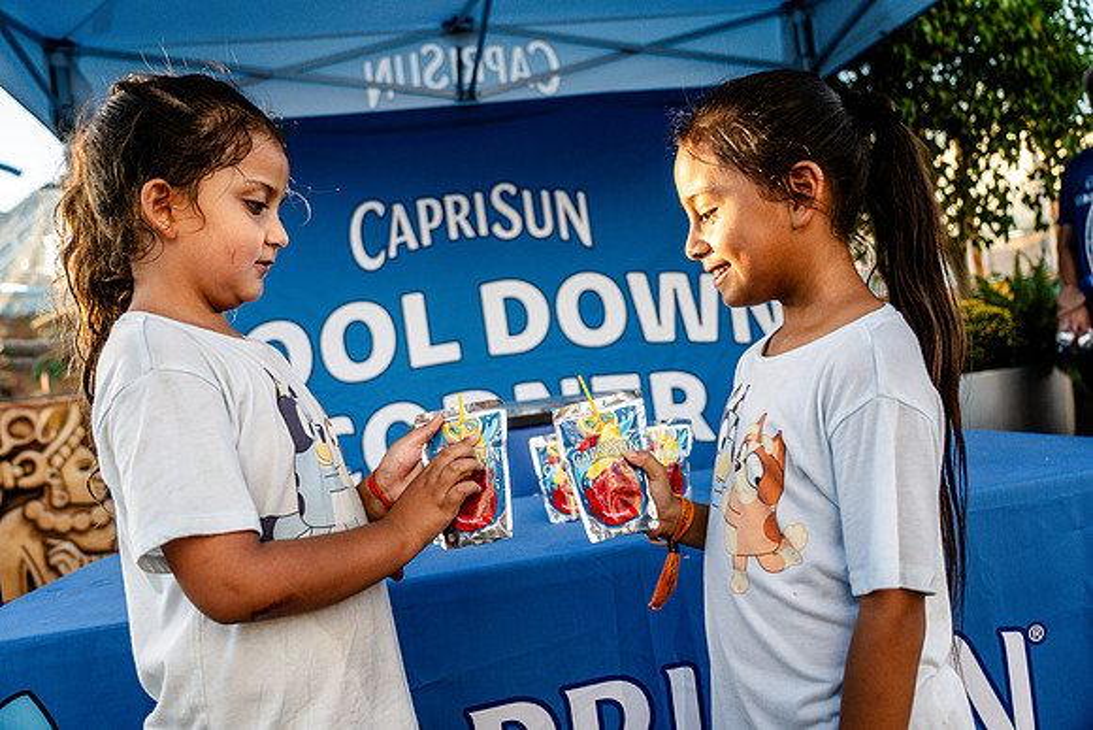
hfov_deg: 61.9
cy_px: 365
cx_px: 546
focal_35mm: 30
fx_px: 911
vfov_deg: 43.6
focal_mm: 30
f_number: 4
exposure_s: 1/640
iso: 640
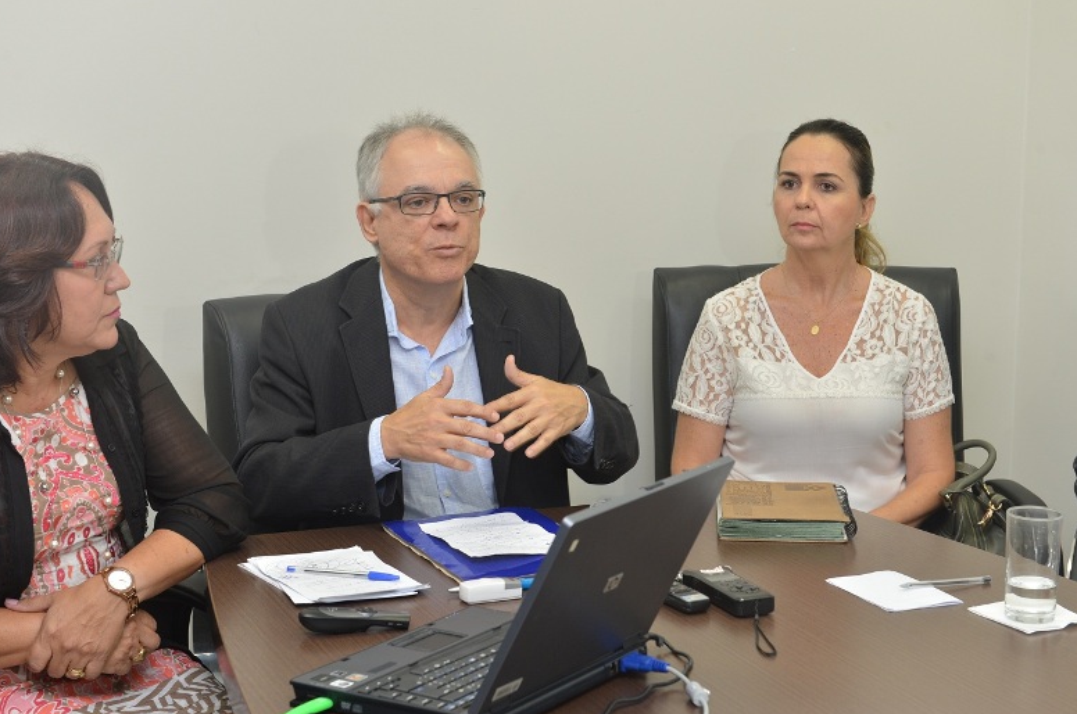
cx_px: 548
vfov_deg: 20.0
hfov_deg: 29.7
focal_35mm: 68
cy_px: 354
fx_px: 2031
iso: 800
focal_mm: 66
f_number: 7.1
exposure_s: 1/60
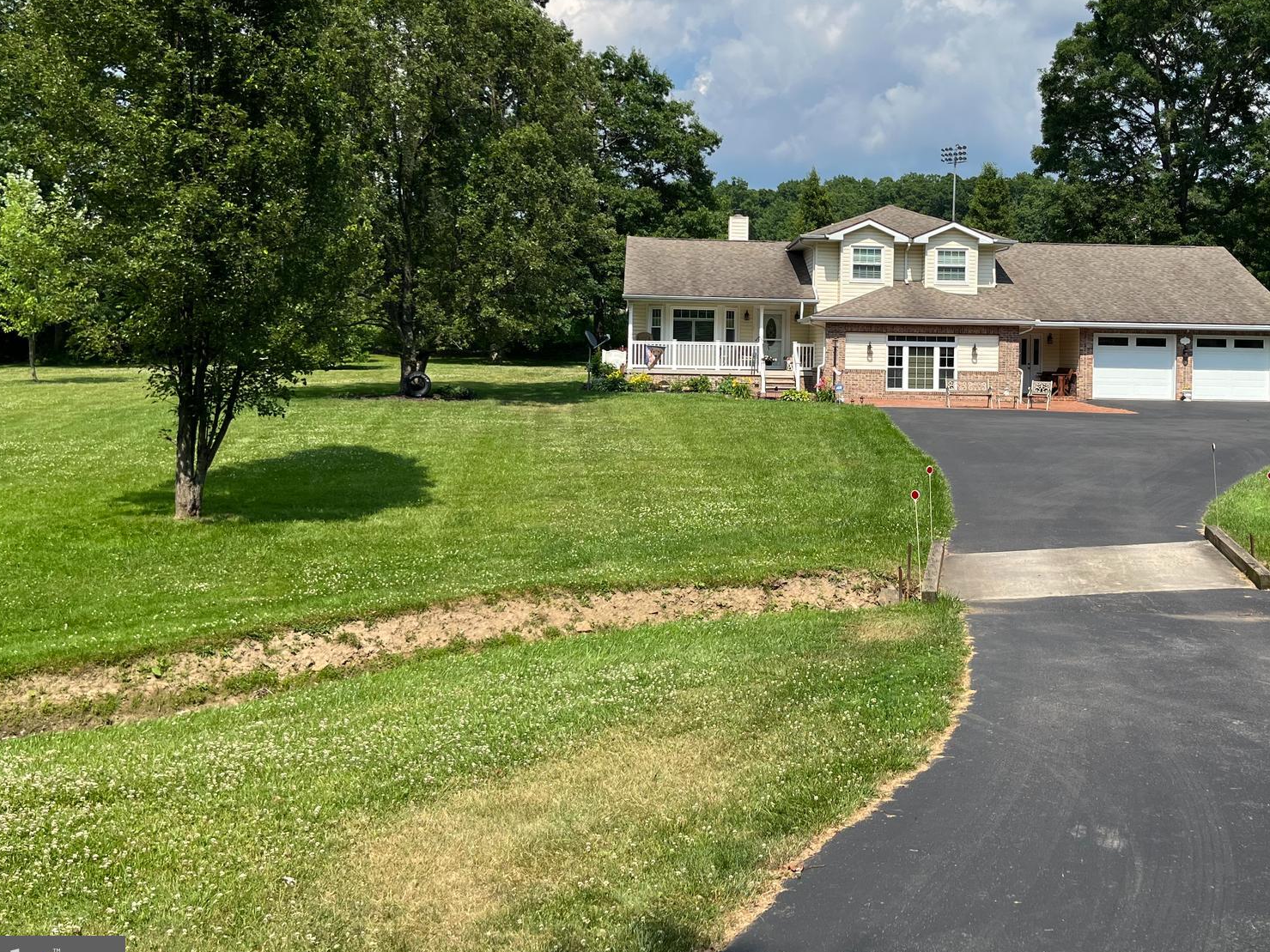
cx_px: 790
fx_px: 1321
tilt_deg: -0.1
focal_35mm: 36
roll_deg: -0.6
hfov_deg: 50.9
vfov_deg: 39.3
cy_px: 347
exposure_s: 1/3413
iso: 50
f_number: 1.6
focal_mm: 5.1
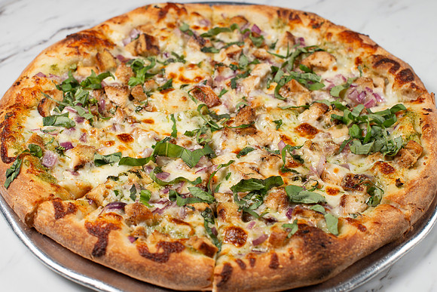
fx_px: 607
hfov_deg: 39.6
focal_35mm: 50
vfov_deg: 27.0
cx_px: 218
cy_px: 146
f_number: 6.3
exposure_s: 1/125
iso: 200
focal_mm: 50
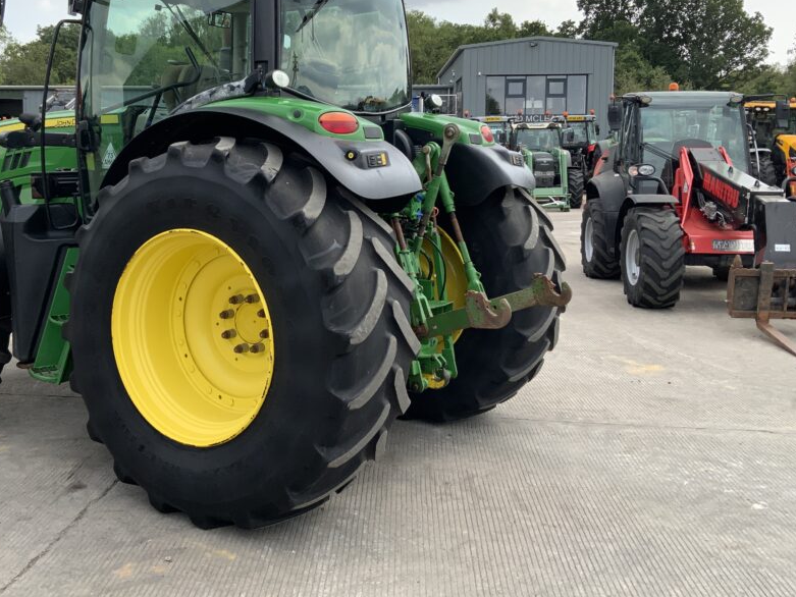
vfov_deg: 37.5
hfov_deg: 48.5
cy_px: 223
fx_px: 874
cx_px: 295
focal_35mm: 38
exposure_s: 1/739
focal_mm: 3
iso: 16
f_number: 1.8
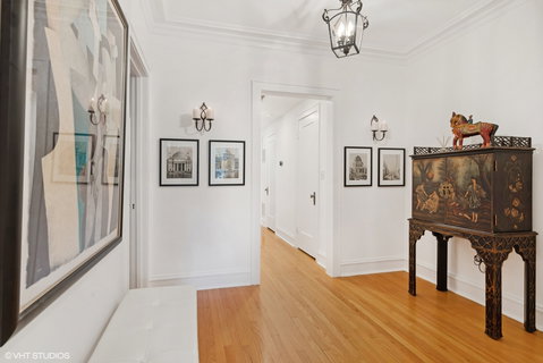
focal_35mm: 17
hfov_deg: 93.2
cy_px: 182
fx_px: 257
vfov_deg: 70.5
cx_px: 272
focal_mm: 17
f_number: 8
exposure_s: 1/5
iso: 200
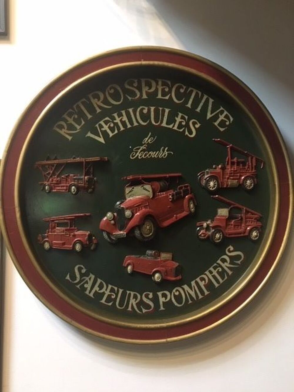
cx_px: 147
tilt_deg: +3.5
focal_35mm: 29
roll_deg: +0.4
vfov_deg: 61.7
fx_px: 328
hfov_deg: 48.2
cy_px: 196
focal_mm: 4.15
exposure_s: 1/17
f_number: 2.2
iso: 250
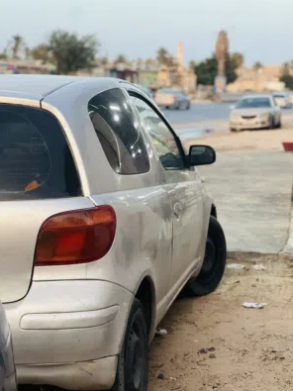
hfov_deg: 18.9
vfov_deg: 25.0
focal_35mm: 78
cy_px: 196
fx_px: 881
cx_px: 147
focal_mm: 9
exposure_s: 1/100
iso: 200
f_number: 2.8
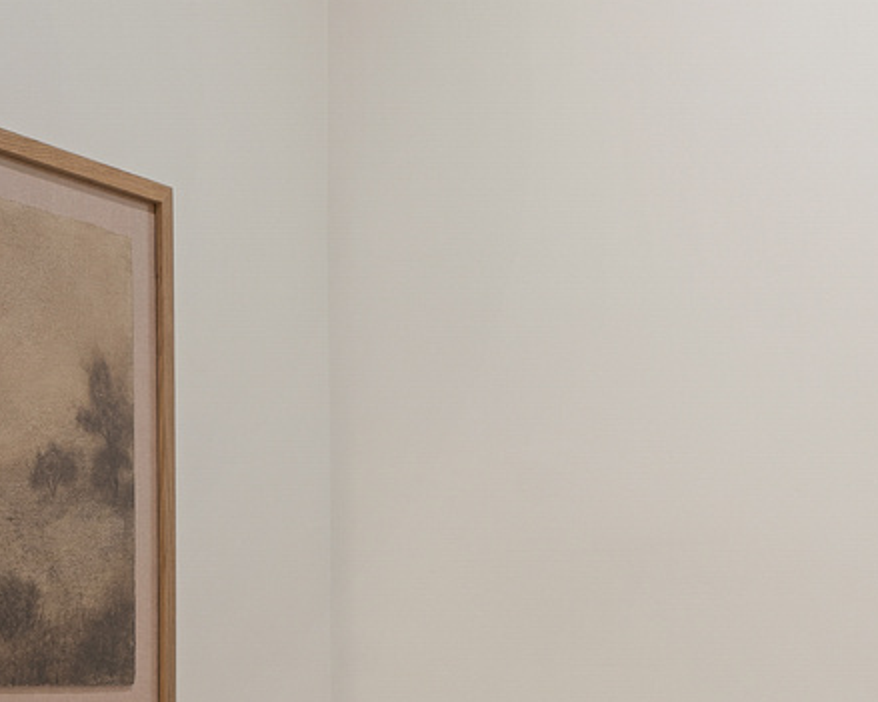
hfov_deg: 26.2
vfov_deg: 21.2
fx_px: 1819
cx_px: 74
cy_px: 681
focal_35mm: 70
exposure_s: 1/2
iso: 200
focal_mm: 16
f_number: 8
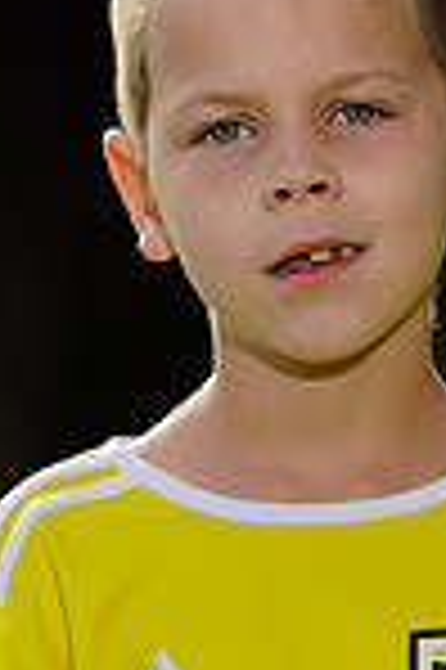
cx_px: 423
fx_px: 17694
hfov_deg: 1.4
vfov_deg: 2.2
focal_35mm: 950
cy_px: 832
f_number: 8
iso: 100
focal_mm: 244
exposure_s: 1/200
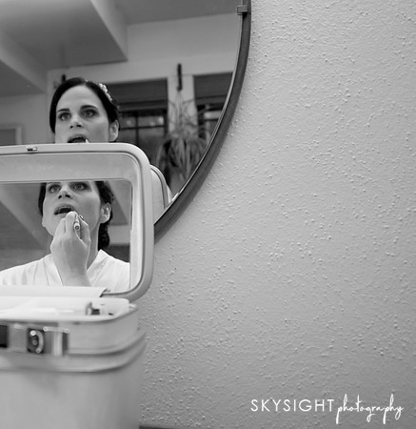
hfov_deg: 37.7
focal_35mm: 42
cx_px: 82
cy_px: 200
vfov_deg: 40.2
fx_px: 586
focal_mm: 24
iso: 1600
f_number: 2.8
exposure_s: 1/100
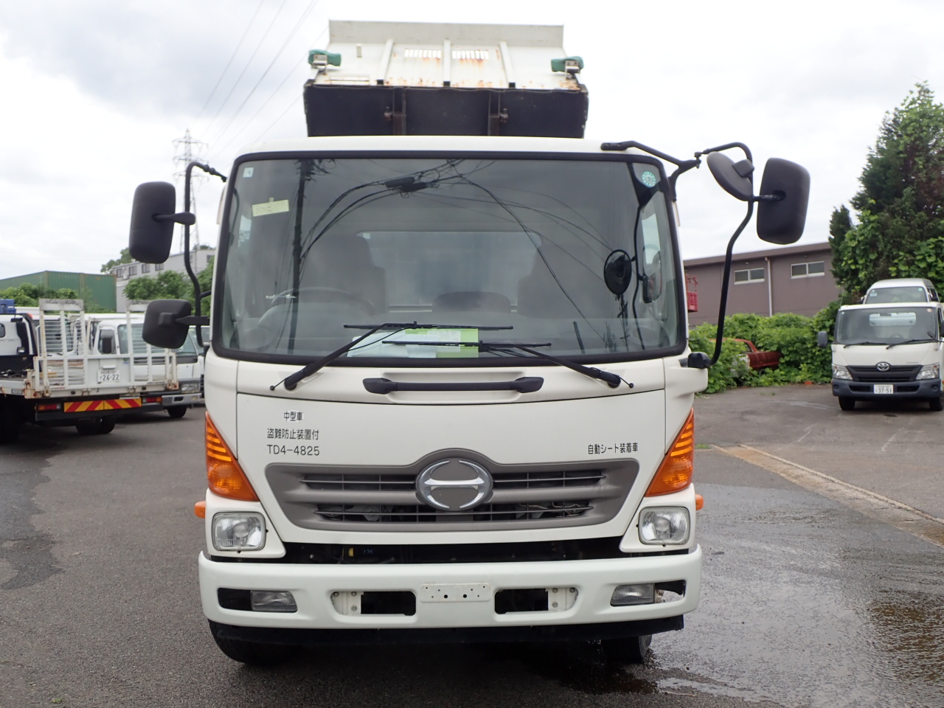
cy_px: 354
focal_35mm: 32
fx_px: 873
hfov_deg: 56.8
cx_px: 472
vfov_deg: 44.2
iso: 100
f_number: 3.2
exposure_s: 1/400
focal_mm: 5.87
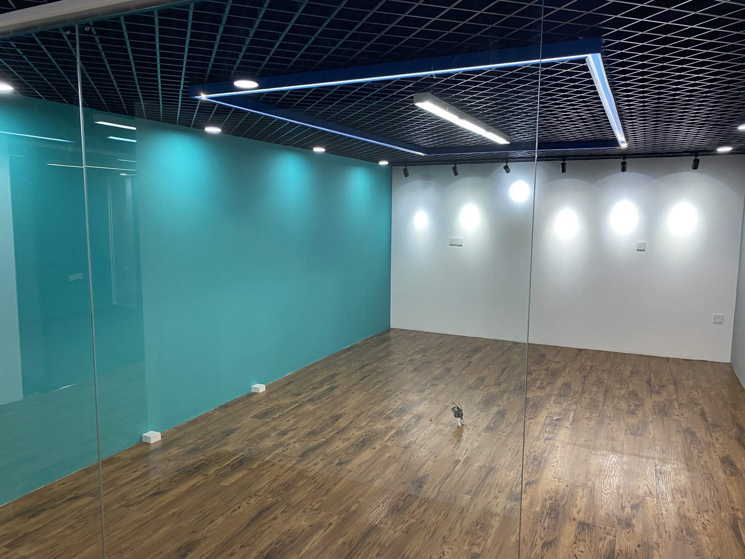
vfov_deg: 53.1
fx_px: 560
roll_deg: -0.8
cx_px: 372
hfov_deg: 67.3
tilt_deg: -6.5
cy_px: 280
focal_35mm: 26
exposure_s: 1/50
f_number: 1.8
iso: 125
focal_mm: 4.25
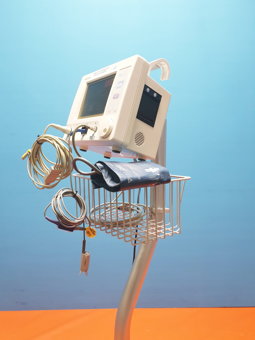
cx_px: 128
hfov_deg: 53.1
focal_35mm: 26
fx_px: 255
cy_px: 170
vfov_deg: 67.3
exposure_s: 1/50
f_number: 2.4
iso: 160
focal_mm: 4.3
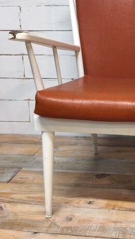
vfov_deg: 46.1
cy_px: 94
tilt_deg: -12.1
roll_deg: -0.5
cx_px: 124
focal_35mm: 44
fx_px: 280
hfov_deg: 26.2
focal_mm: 4.15
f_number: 2.2
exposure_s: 1/17
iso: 40
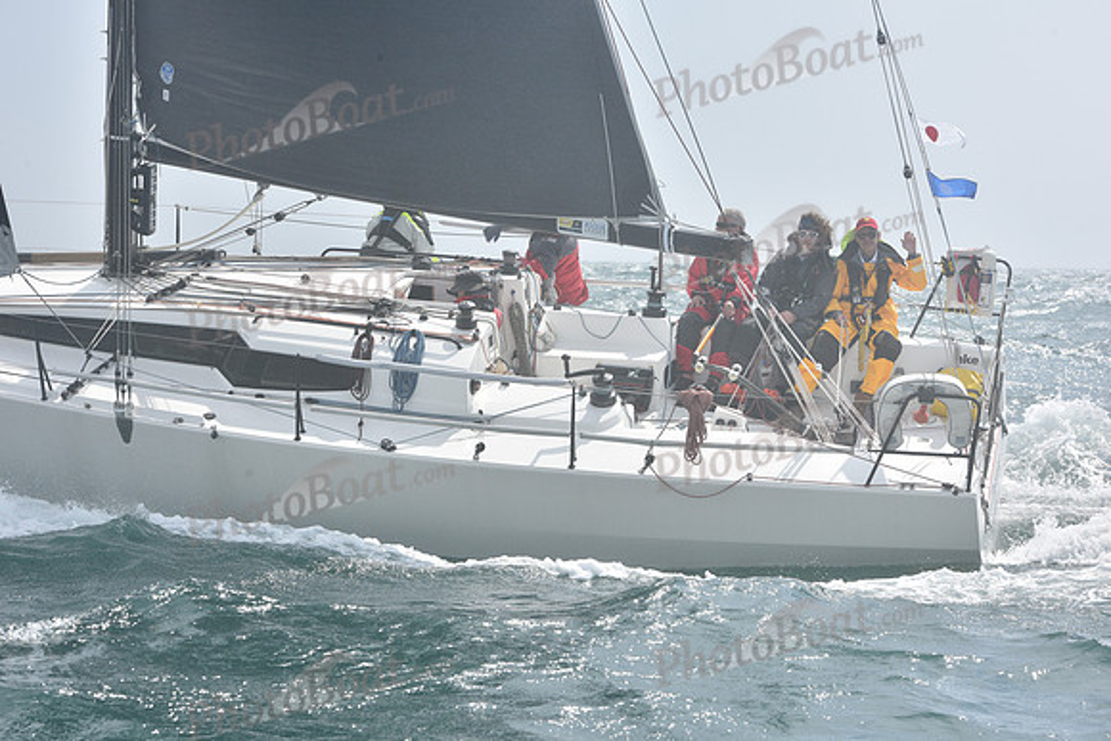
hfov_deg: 20.8
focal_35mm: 98
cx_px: 556
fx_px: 3025
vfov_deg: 14.0
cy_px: 370
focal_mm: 98
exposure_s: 1/800
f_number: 11
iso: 320
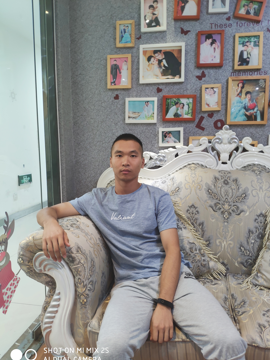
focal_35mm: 22
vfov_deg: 76.4
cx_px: 140
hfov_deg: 61.1
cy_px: 186
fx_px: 229
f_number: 1.8
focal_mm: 4.22
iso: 220
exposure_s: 1/17
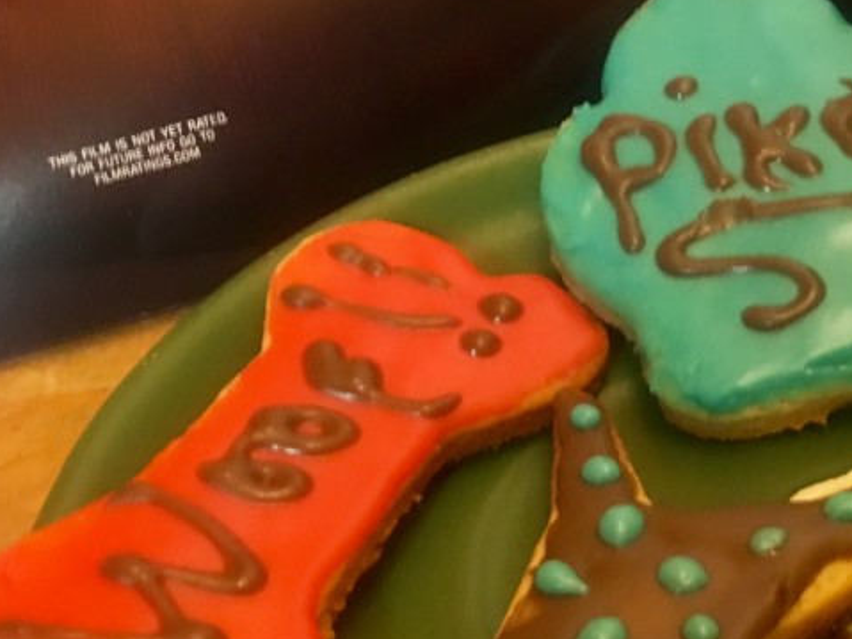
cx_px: 875
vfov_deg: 23.6
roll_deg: +1.0
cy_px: 278
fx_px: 1526
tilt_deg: -39.6
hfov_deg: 29.0
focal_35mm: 62
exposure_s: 1/8
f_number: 2.2
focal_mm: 4.15
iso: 80
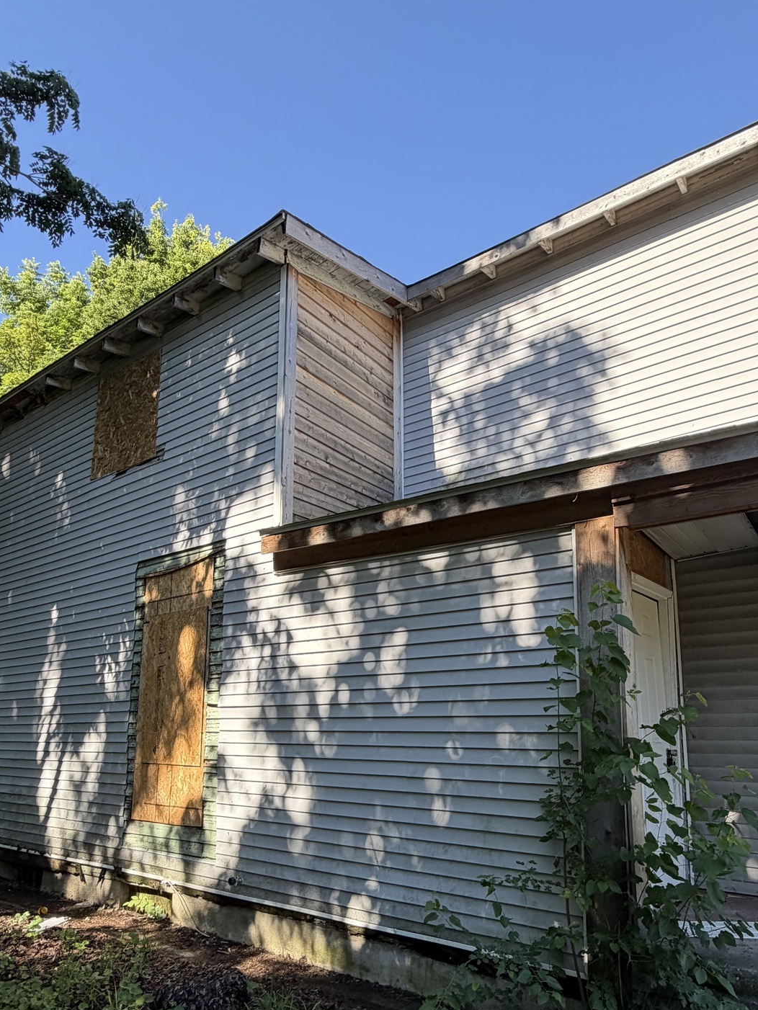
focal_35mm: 23
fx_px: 671
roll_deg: +0.2
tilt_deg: +10.9
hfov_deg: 58.9
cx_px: 379
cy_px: 632
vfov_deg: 72.7
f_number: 2.2
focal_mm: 2.22
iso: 64
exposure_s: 1/498
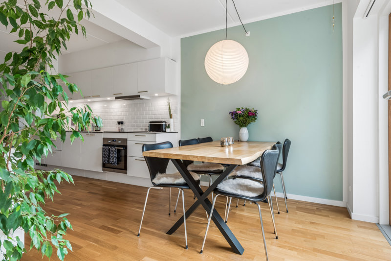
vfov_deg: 61.9
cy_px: 130
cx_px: 196
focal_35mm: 20
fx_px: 217
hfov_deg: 84.0
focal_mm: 20
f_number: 10
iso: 250
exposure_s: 1/13
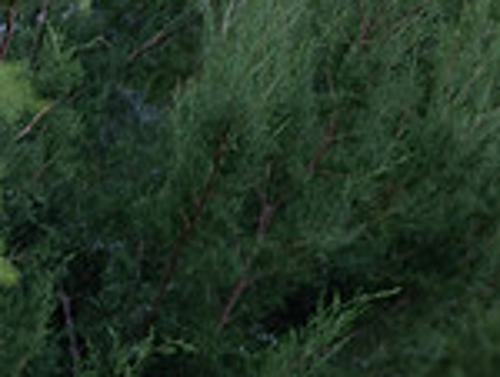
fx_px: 4398
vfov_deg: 4.9
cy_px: 376
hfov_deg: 6.4
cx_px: 826
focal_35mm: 304
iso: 500
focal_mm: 70
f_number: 2.8
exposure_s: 1/320
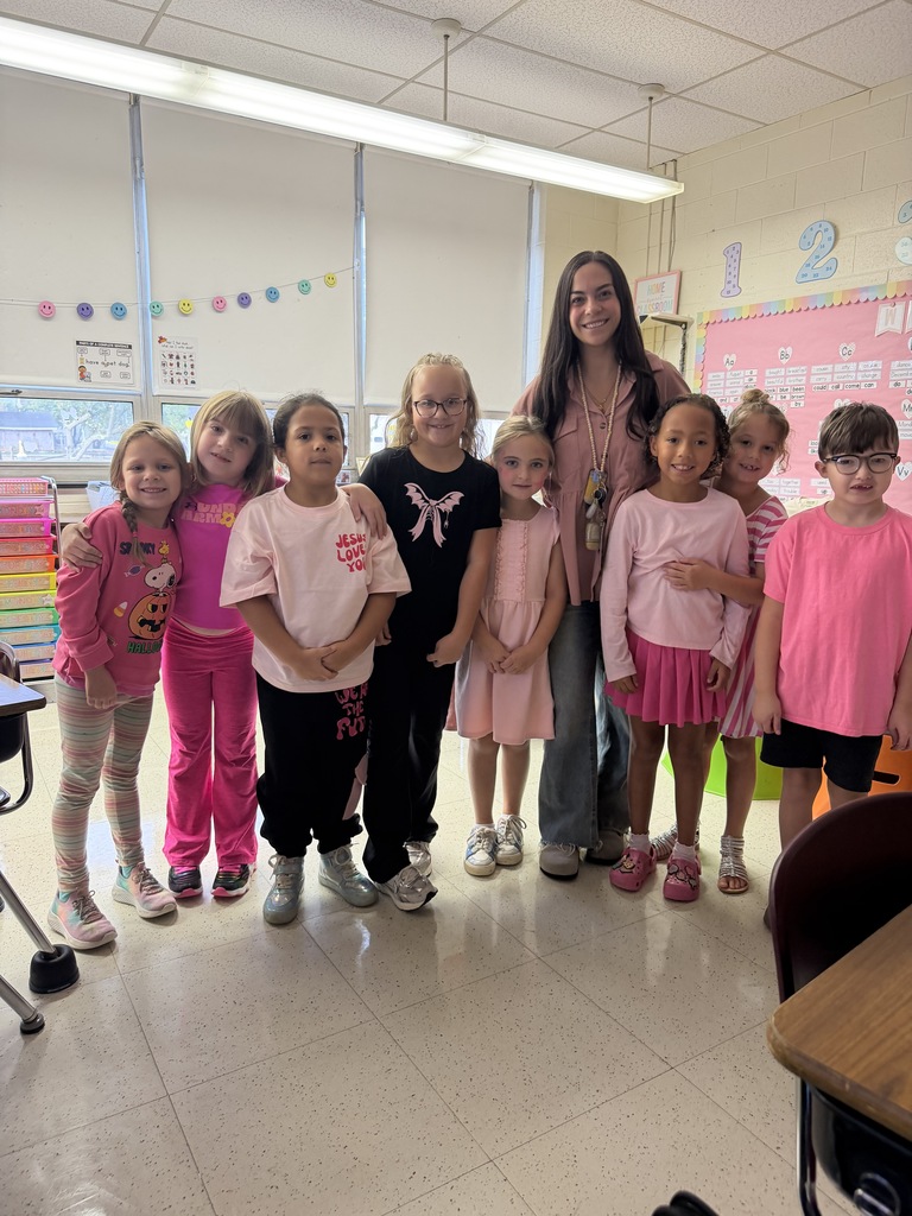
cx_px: 456
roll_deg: -1.6
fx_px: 843
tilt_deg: -10.2
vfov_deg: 71.6
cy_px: 608
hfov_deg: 56.8
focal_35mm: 24
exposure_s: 1/60
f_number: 1.78
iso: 250
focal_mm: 6.76
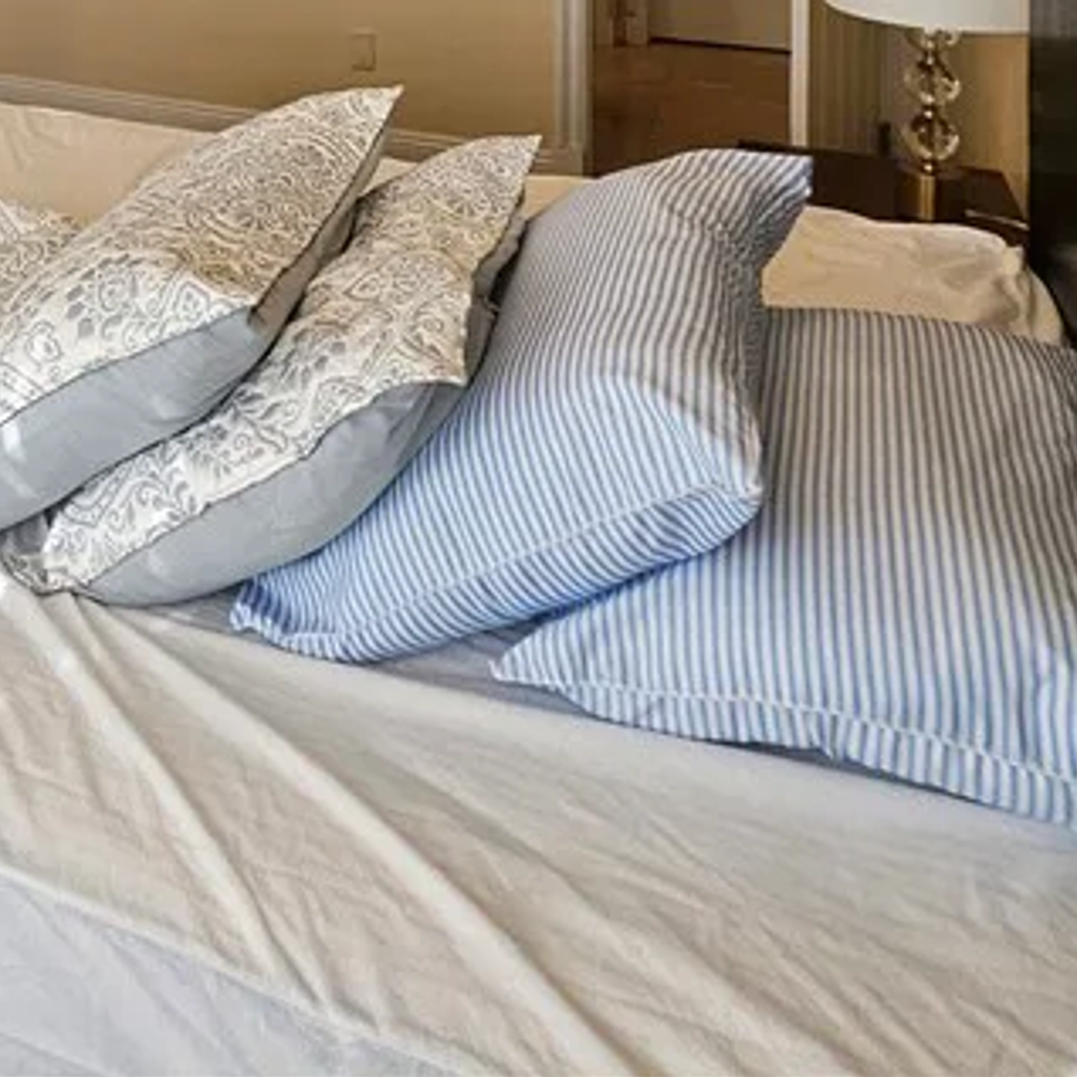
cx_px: 0
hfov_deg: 39.6
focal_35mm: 37
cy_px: -220
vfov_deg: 35.3
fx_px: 1302
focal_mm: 1.7
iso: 64
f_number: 2.2
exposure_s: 1/120
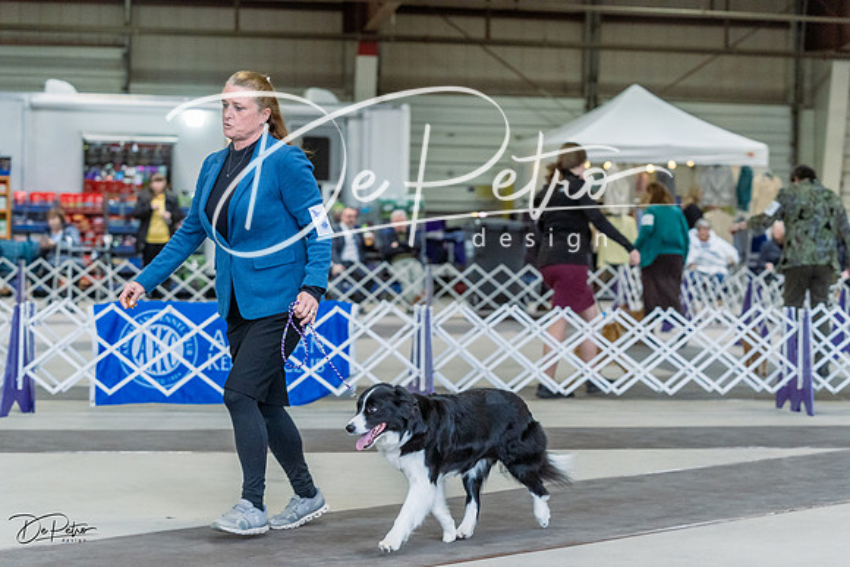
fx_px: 2125
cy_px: 284
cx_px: 425
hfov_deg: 22.6
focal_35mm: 90
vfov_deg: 15.2
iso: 6400
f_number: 4
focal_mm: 90
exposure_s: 1/400
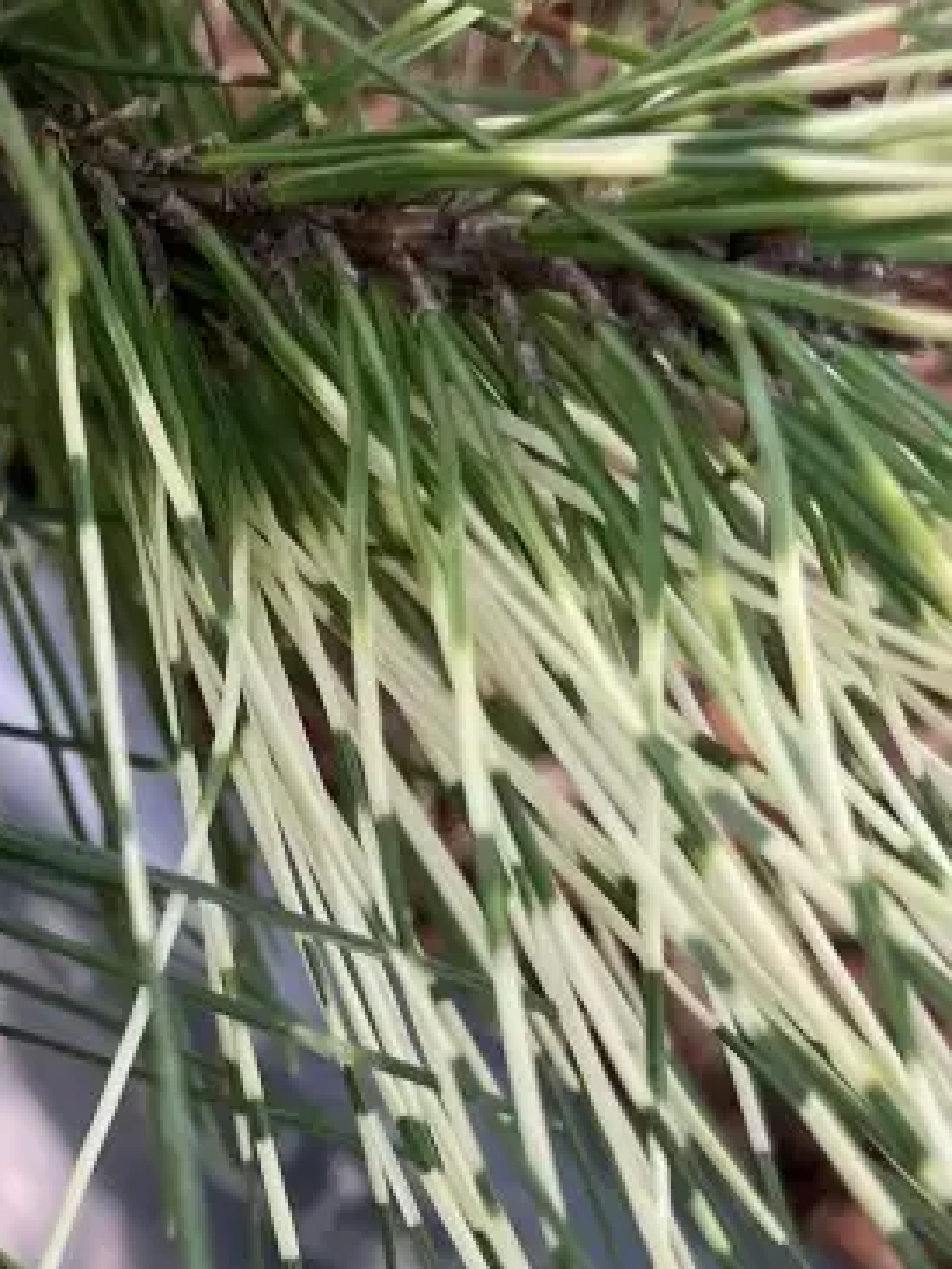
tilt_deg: -59.5
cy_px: 1231
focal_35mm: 77
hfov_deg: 18.7
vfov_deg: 24.3
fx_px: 2822
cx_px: 24
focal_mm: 5.1
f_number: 1.6
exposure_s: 1/101
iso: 125
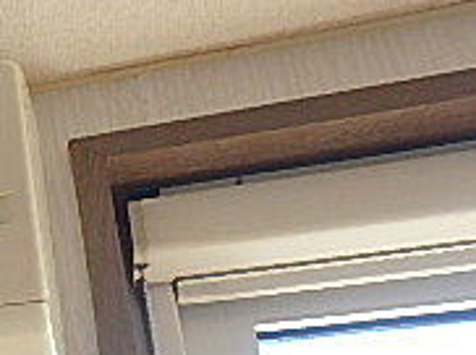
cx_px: -335
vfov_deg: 19.1
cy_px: 389
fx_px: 1016
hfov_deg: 20.4
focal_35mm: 74
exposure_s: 1/80
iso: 125
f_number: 3.5
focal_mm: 3.7
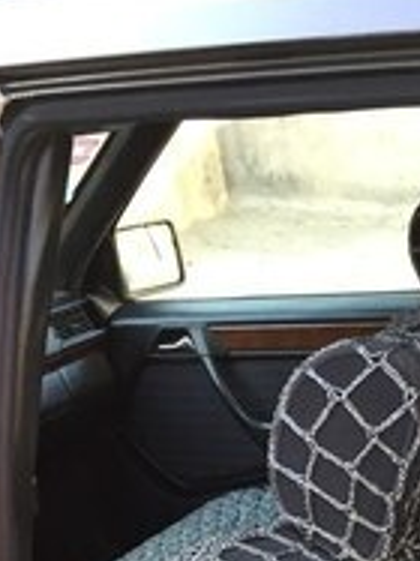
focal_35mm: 77
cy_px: 660
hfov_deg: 18.6
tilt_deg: -25.5
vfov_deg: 23.4
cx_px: 429
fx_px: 1247
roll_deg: +5.4
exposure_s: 1/33
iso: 50
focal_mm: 4.15
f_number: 2.2
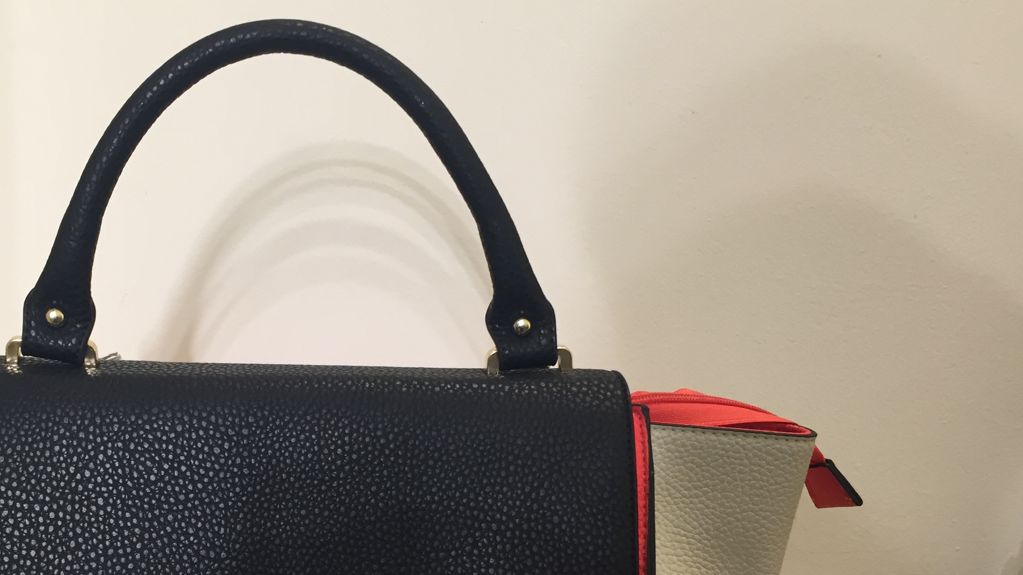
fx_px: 1193
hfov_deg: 45.8
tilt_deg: -12.2
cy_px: 496
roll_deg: -3.3
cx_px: 350
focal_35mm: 44
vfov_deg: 26.4
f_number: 2.2
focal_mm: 4.15
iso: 40
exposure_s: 1/33
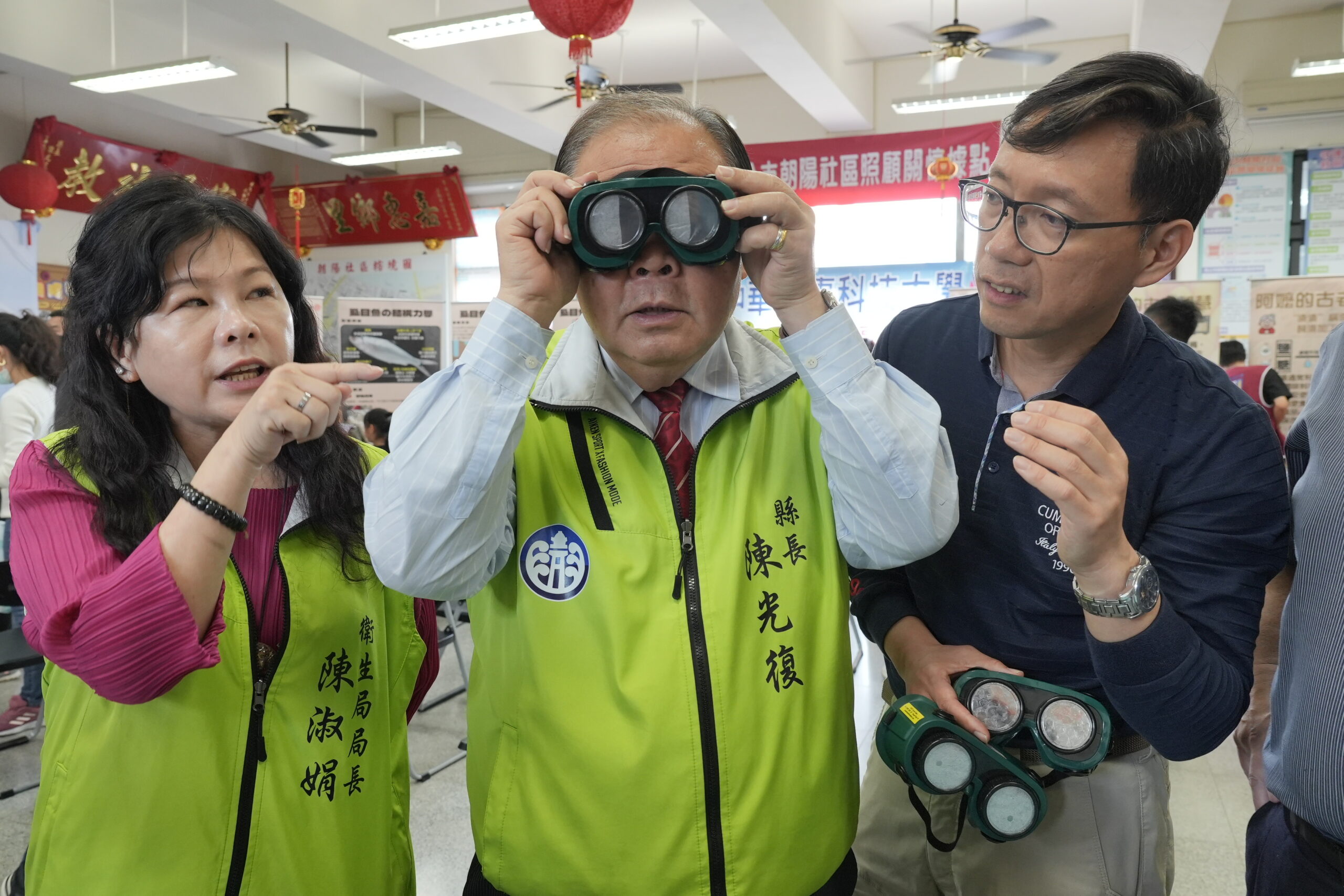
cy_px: 448
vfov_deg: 47.9
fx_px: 1008
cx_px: 672
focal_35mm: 27
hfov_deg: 67.4
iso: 1000
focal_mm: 18
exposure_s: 1/100
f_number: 4.5
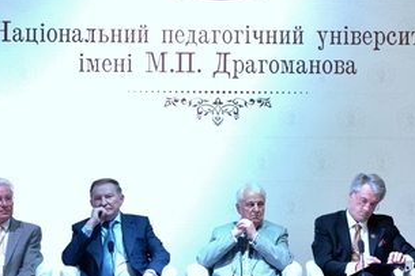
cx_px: 291
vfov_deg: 10.9
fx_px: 1452
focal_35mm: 126
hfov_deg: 16.2
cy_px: 148
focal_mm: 48
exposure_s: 1/500
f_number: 2.8
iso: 2500
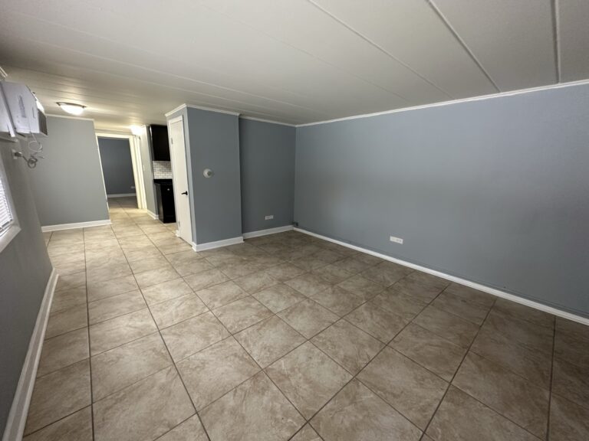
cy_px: 220
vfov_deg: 85.7
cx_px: 294
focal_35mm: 14
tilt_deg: -13.8
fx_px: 238
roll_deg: -2.4
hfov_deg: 102.1
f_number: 2.2
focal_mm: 2.22
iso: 200
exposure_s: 1/60
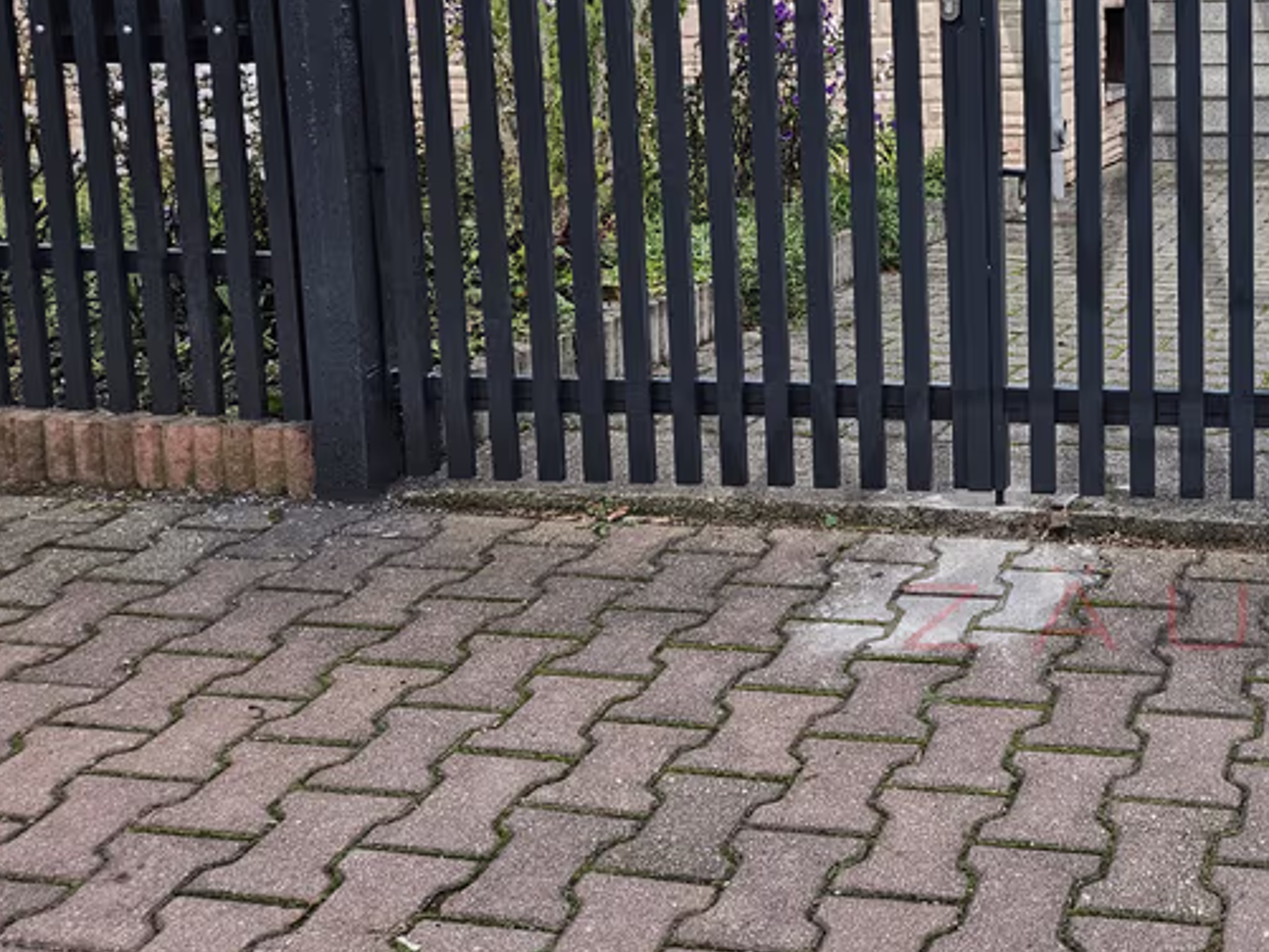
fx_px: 1723
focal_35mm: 47
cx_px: 1221
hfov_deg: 36.9
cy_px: 238
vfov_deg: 30.4
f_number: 1.8
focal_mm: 5.4
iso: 250
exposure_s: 1/142
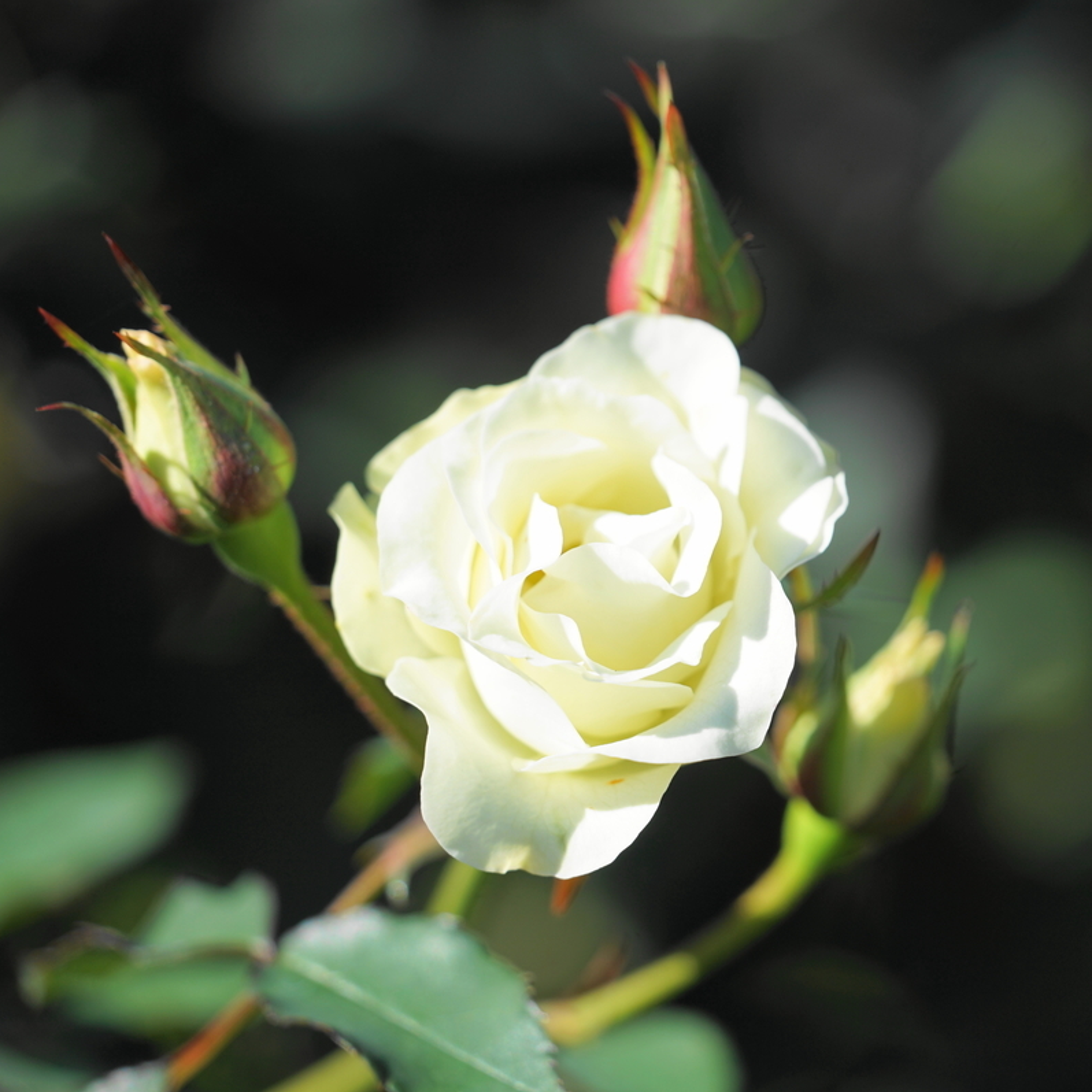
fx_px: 13705
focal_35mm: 384
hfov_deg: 4.6
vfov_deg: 4.6
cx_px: 659
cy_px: 545
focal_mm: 300
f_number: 5.6
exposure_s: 1/400
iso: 100
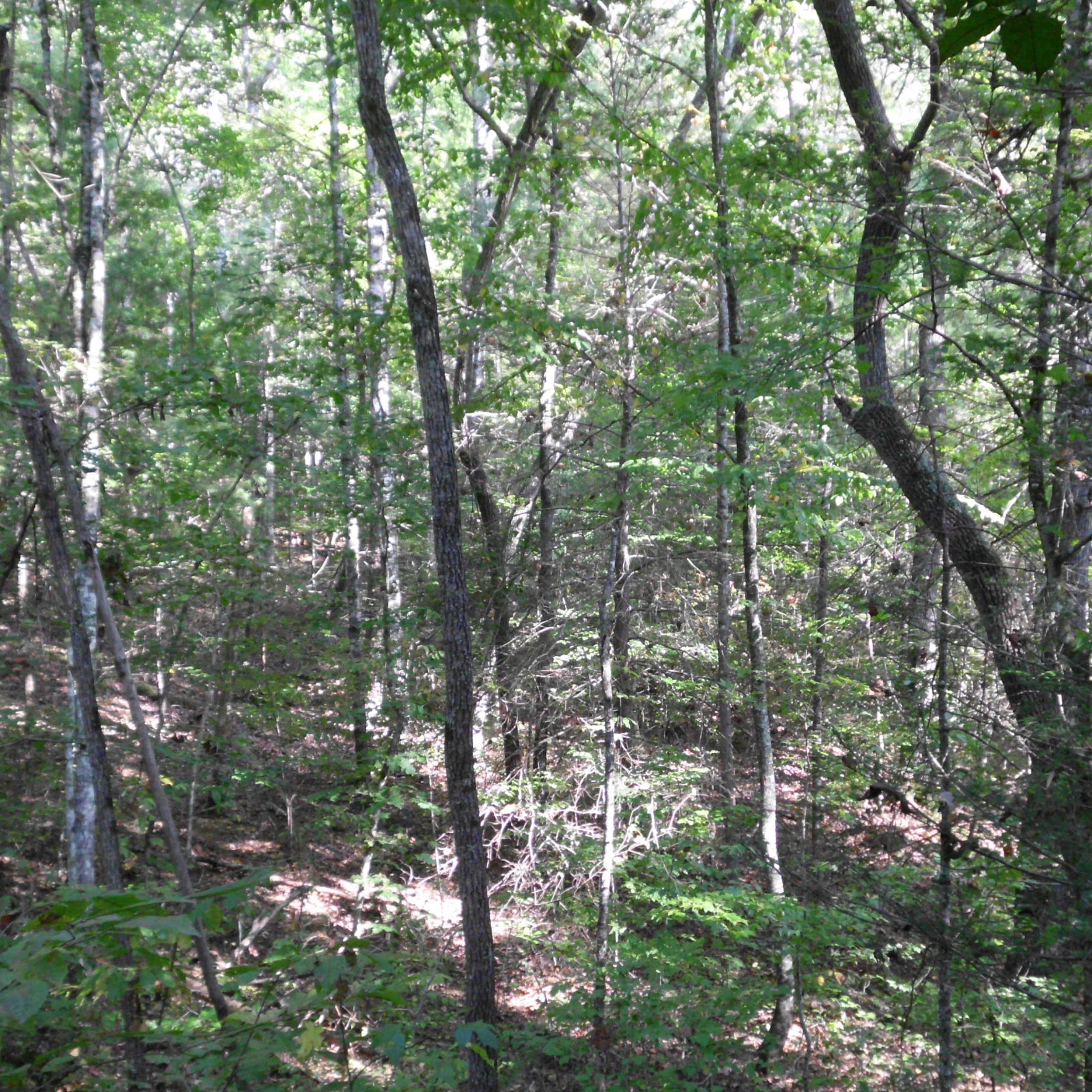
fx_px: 1927
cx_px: 613
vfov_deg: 31.5
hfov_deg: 31.6
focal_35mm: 54
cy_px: 655
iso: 200
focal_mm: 6.57
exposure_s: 1/60
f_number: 3.2
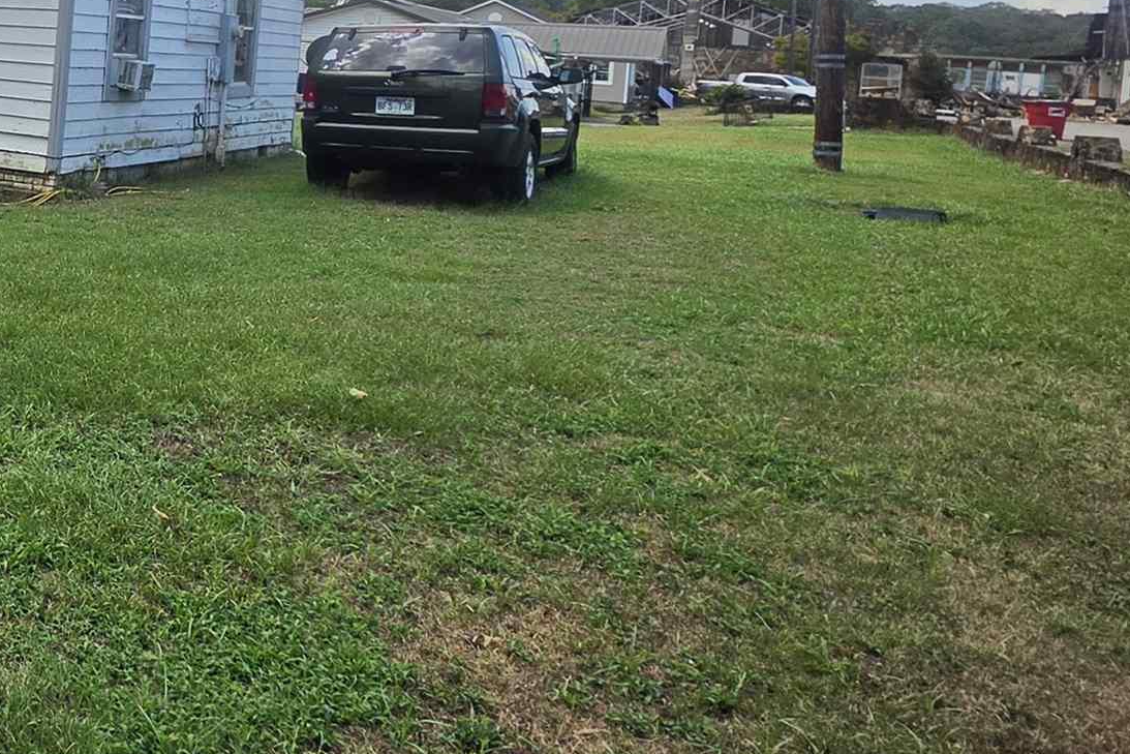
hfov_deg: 34.7
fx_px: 1193
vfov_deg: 32.9
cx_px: -354
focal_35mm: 38
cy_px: 51
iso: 32
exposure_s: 1/1709
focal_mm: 2.2
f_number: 1.9
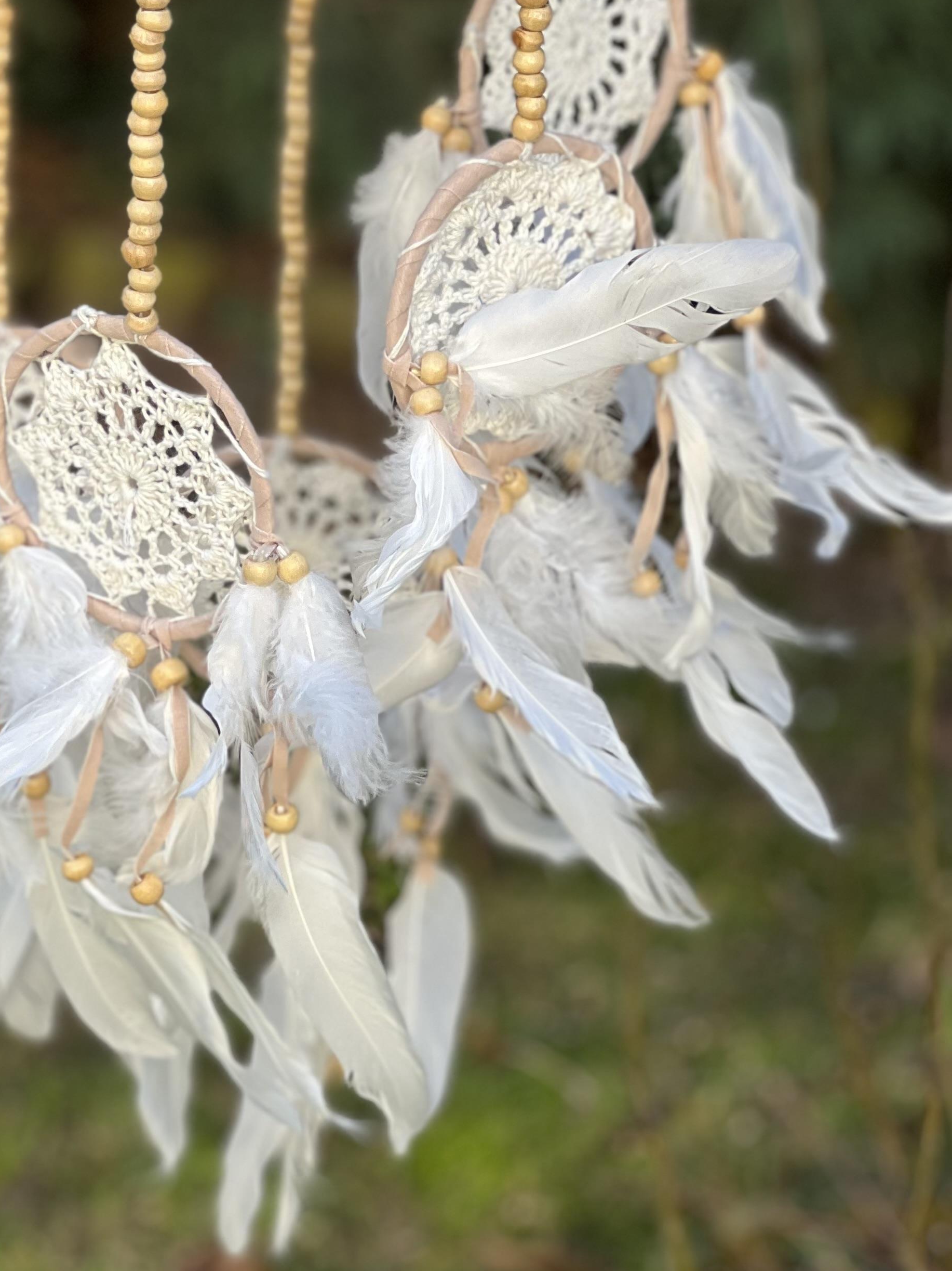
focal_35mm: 127
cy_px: 361
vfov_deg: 15.5
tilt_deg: -21.7
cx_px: 185
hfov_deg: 11.6
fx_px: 4658
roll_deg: -3.2
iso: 50
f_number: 2.8
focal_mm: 9
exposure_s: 1/121
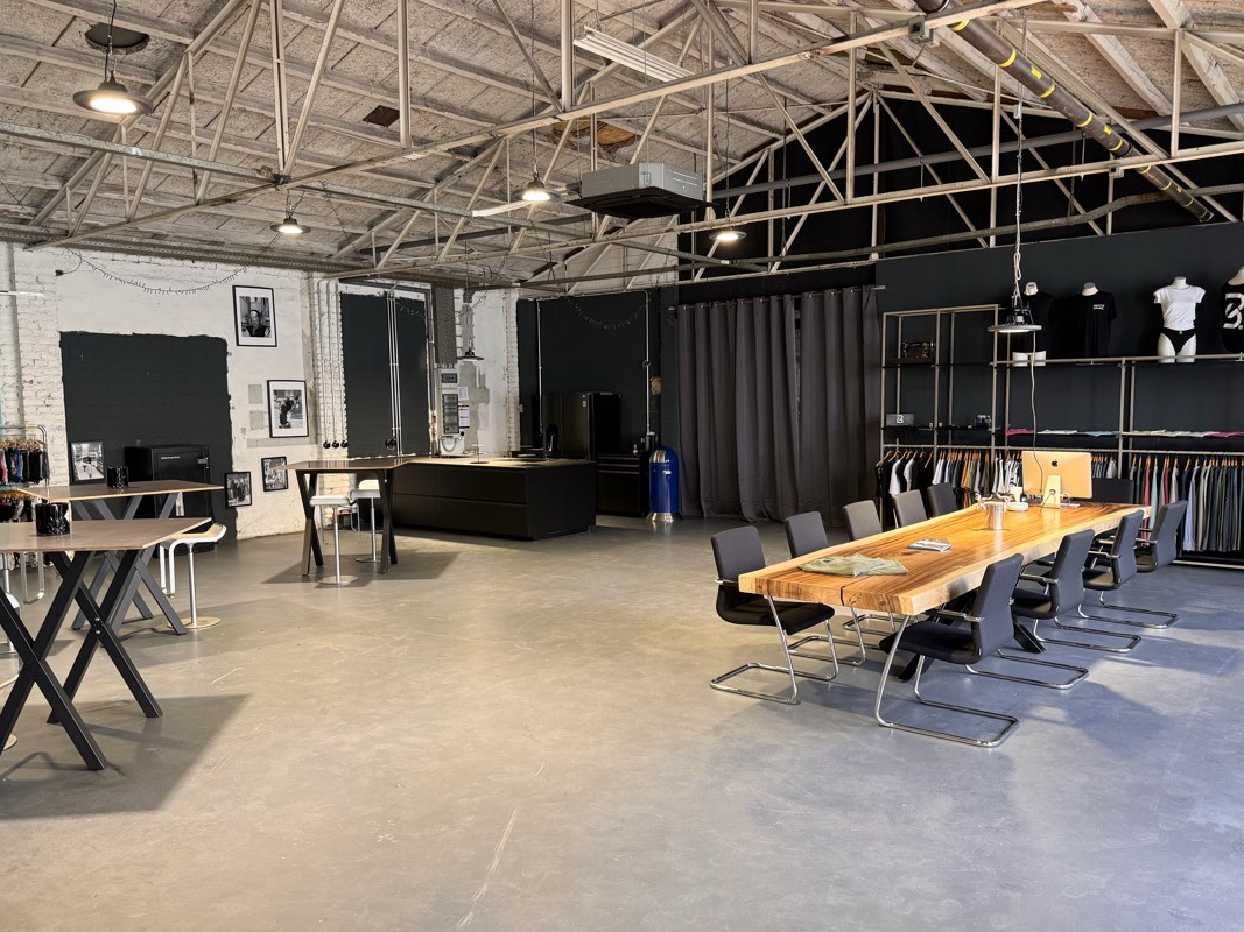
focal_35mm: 27
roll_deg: +0.8
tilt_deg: -4.9
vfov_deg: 51.3
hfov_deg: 65.3
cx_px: 627
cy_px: 489
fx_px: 970
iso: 200
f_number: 1.78
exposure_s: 1/85
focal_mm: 6.76
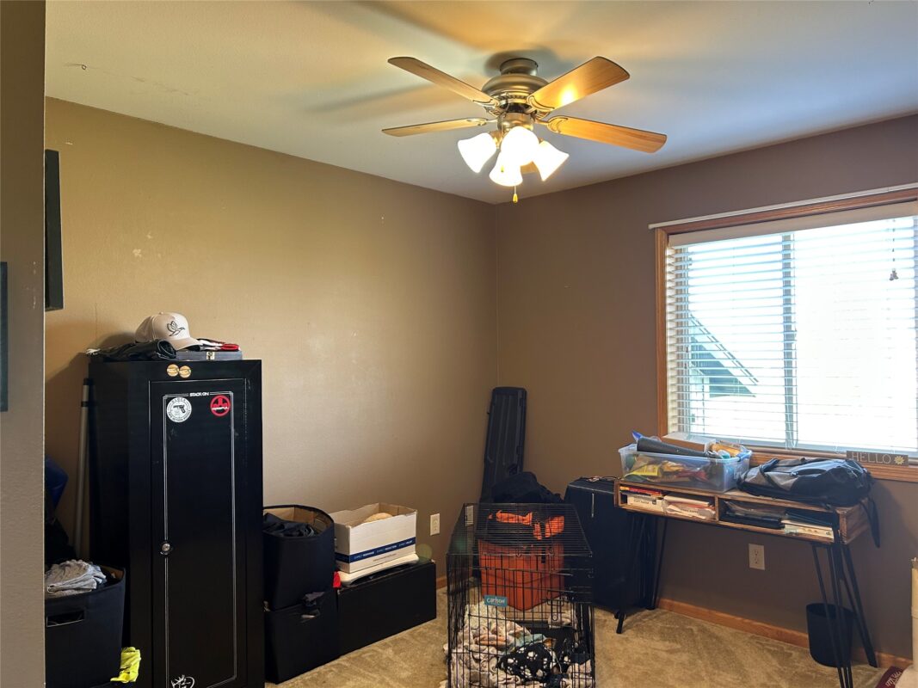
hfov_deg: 67.3
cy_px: 344
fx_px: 689
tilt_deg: +0.8
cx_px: 459
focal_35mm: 26
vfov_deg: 53.1
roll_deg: +1.3
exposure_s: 1/60
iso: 100
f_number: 1.5
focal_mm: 5.7
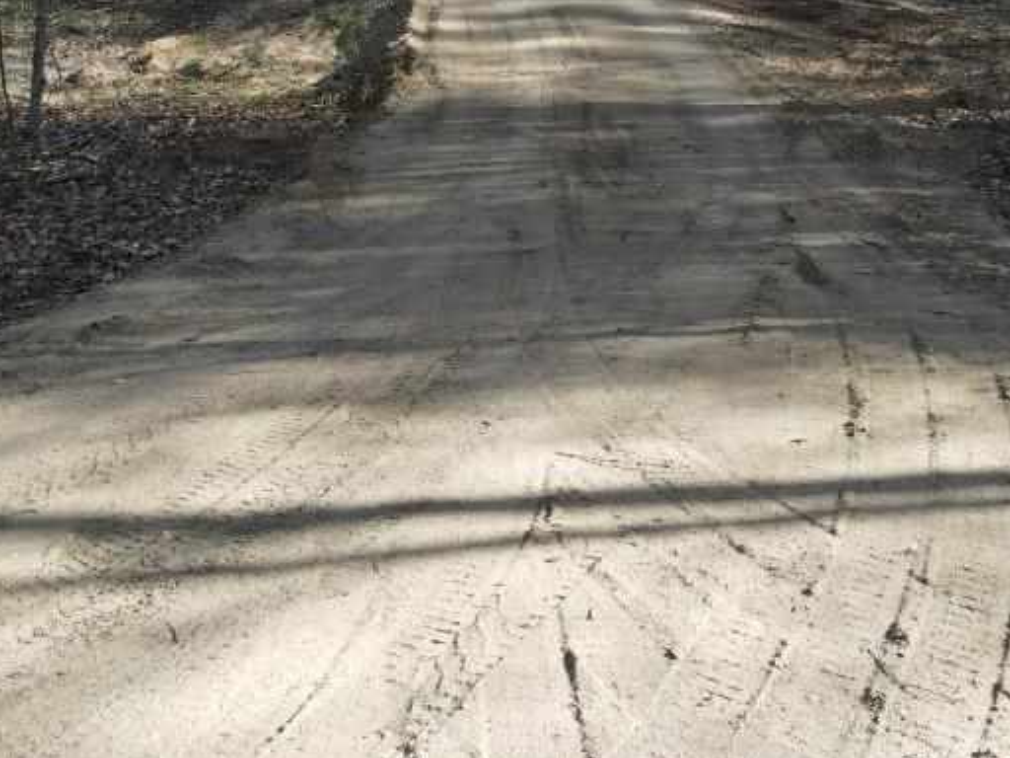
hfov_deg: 39.5
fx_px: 1401
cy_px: 57
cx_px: 586
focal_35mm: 48
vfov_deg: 28.9
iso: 100
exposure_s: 1/125
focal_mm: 4.5
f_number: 2.8
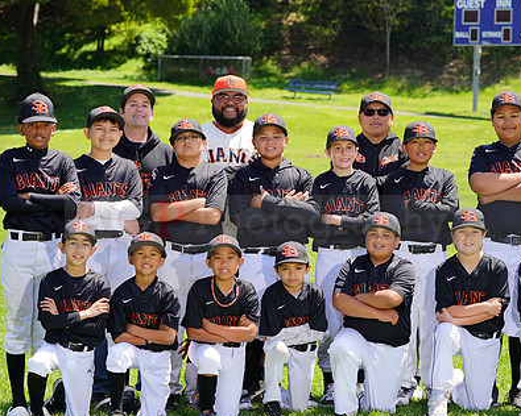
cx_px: 286
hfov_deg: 14.0
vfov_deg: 11.2
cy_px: 213
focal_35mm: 138
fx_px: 2128
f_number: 6.3
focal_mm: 100
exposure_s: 1/250
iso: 100
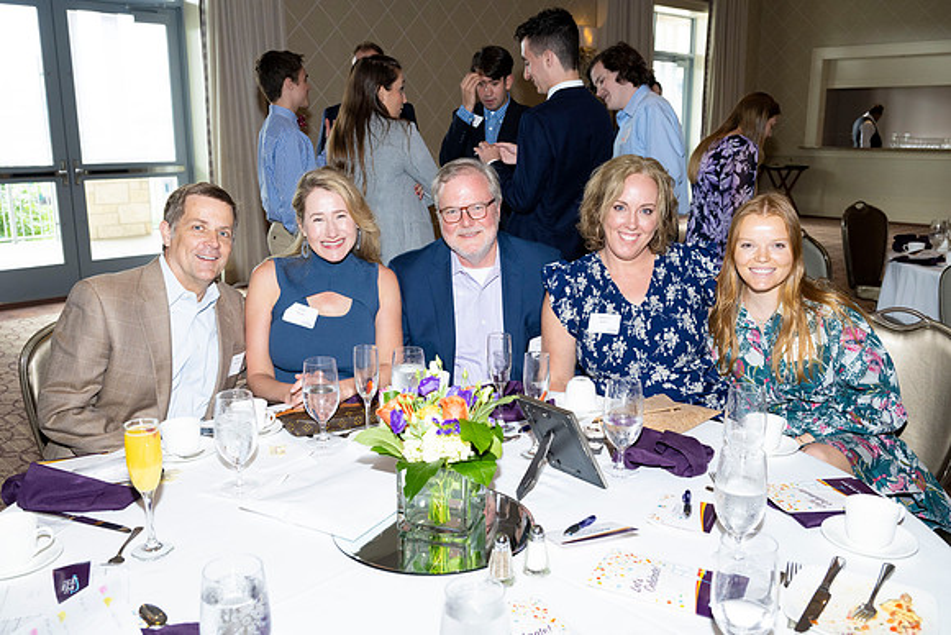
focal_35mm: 32
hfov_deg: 58.7
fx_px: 845
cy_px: 318
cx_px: 476
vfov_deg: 41.1
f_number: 5.6
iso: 1000
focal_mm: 32
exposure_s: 1/160
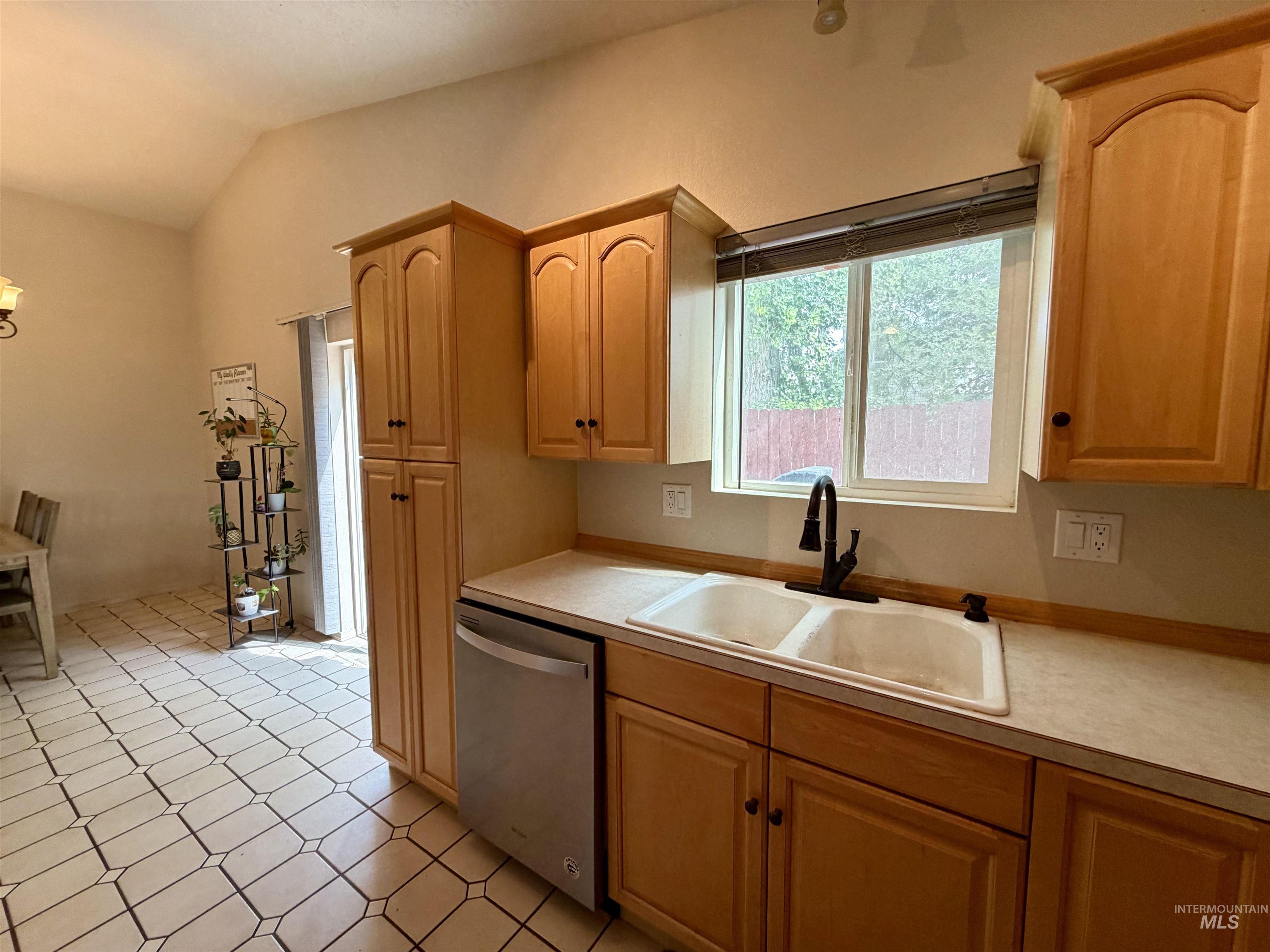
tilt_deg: -5.2
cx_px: 635
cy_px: 476
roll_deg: +1.0
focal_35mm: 14
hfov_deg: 102.1
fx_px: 514
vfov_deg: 85.7
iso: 200
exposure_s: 1/120
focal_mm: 2.22
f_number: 2.2
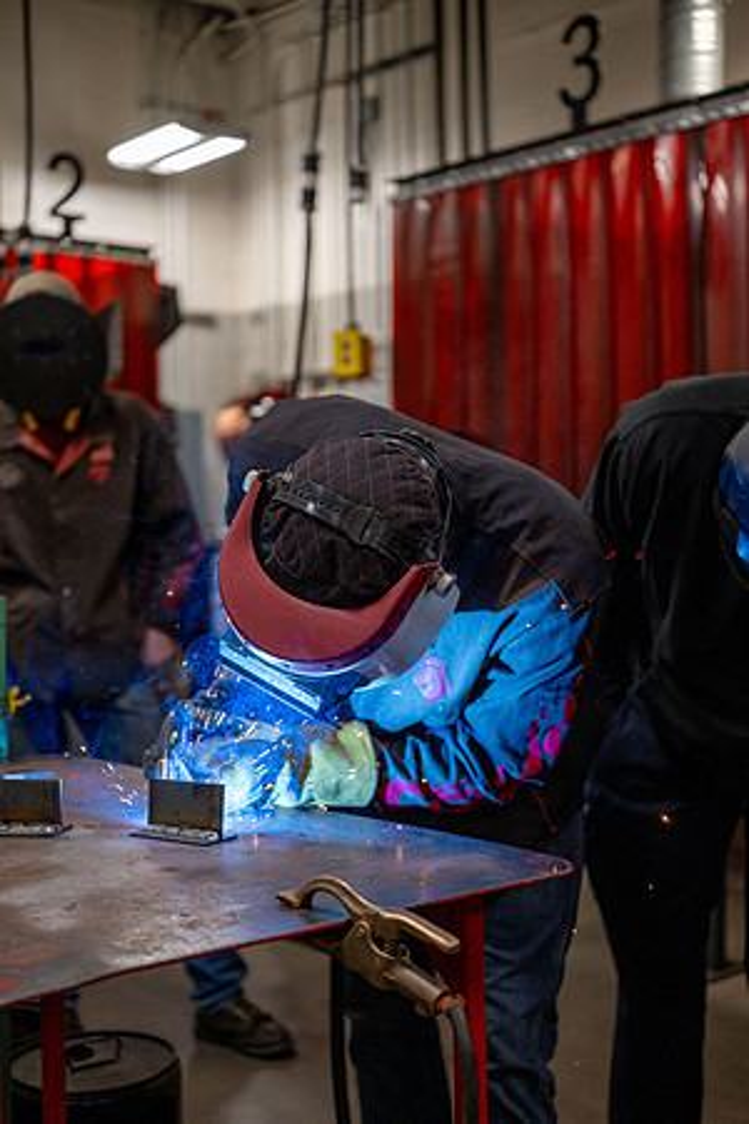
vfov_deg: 42.7
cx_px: 374
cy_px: 562
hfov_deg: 29.2
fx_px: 1435
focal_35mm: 46
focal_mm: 46
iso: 1000
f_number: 2.8
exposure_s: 1/800
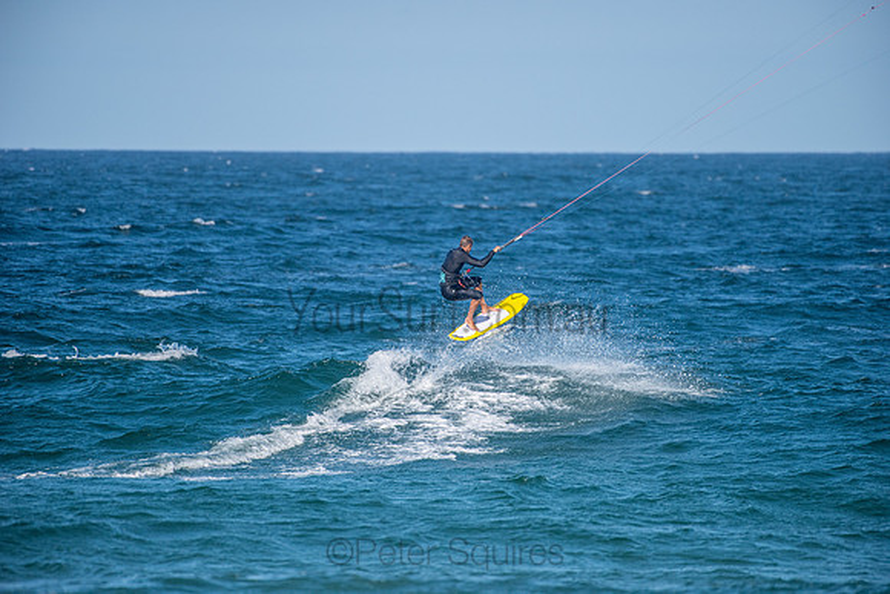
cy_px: 297
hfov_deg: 4.1
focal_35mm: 500
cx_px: 445
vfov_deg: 2.8
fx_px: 12363
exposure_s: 1/4000
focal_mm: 500
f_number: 5.6
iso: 640
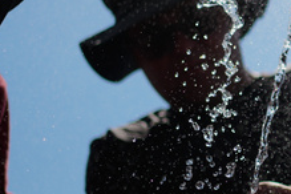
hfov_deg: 12.1
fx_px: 1326
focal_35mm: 164
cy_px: 116
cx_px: 395
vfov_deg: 8.4
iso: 160
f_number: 1.8
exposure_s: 1/16000
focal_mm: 35
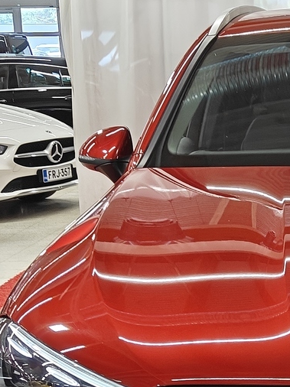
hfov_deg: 14.9
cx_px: 387
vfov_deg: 20.4
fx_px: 1051
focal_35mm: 94
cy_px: 355
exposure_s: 1/100
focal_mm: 5.59
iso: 100
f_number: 1.8
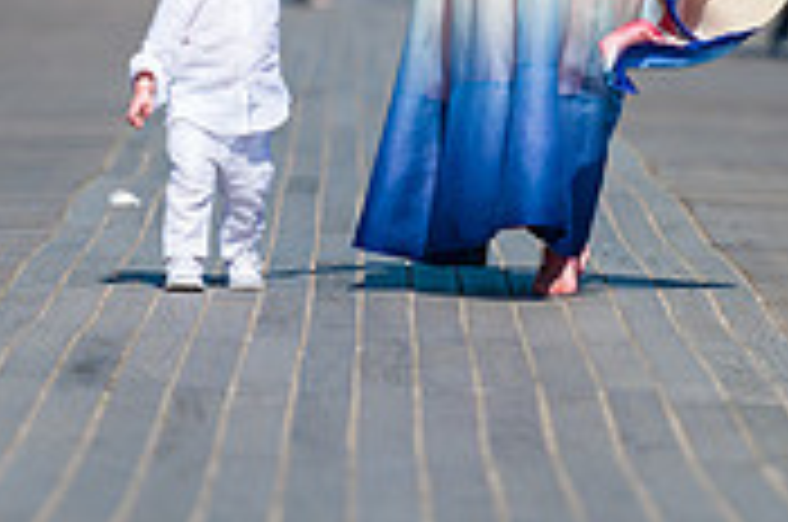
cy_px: -225
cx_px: 509
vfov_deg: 2.1
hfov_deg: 3.1
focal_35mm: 663
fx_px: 14486
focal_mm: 200
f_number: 3.2
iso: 200
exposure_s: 1/6400
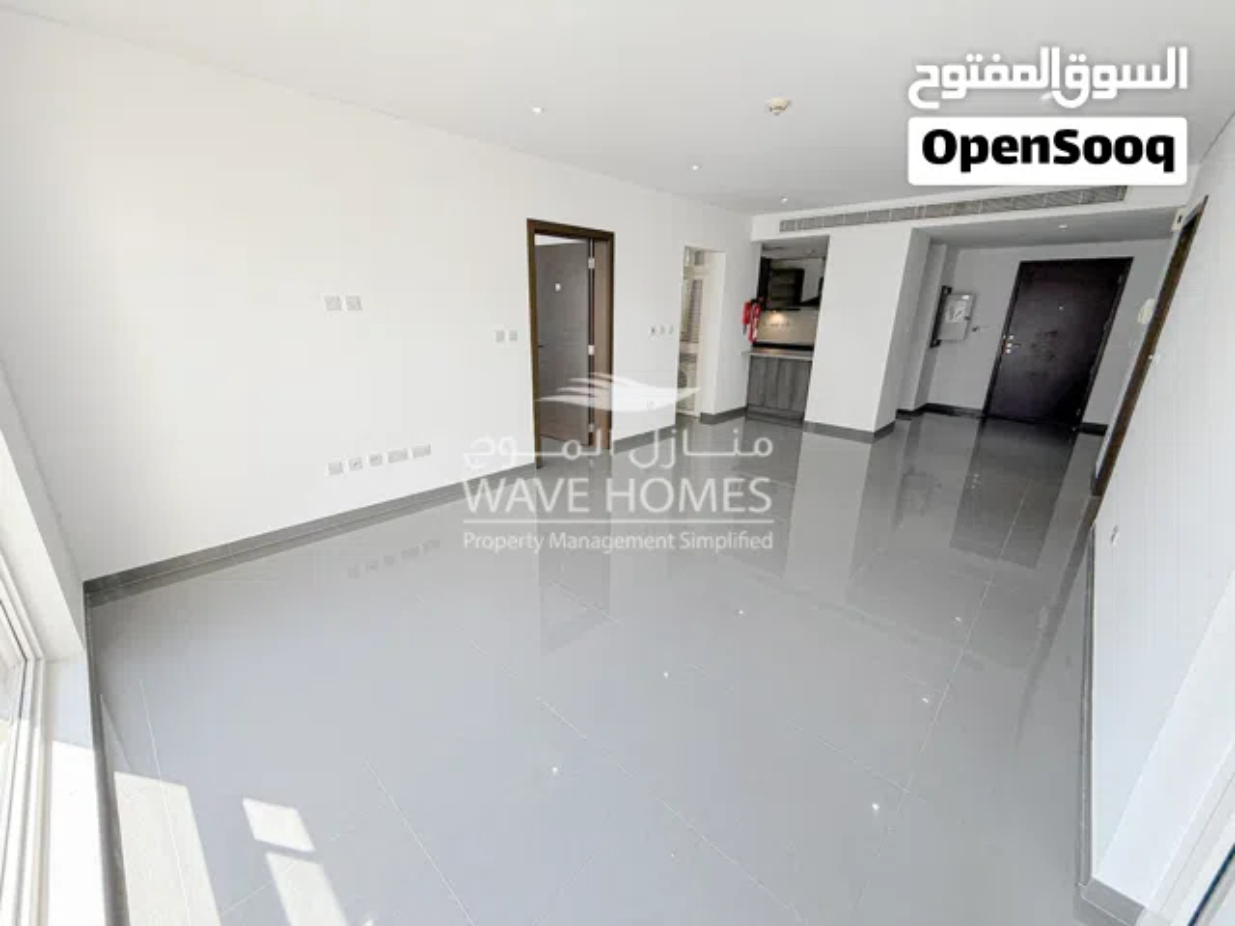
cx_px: 618
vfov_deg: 85.7
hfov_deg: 102.1
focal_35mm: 14
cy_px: 463
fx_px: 499
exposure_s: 1/99
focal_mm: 2.22
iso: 50
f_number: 2.2
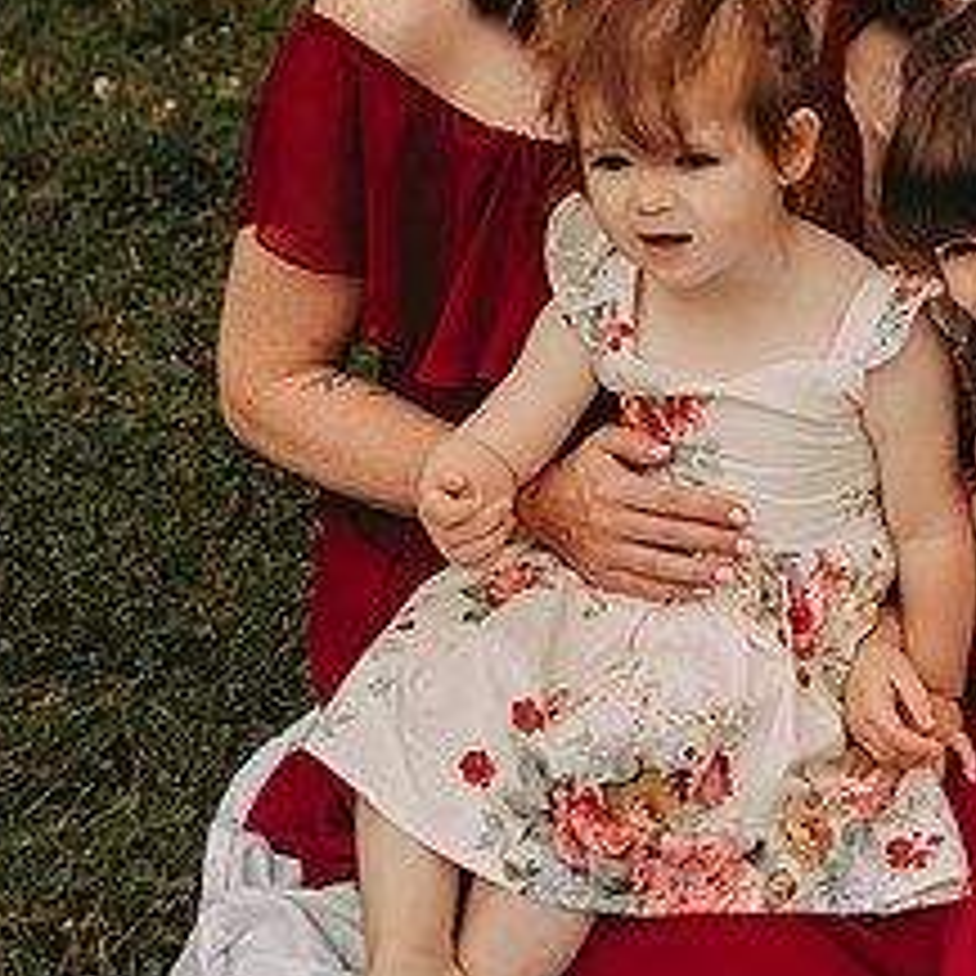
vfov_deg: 13.4
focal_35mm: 130
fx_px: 4147
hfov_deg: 13.3
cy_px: 306
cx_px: 836
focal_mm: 52
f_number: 2.8
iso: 200
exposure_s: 1/2500
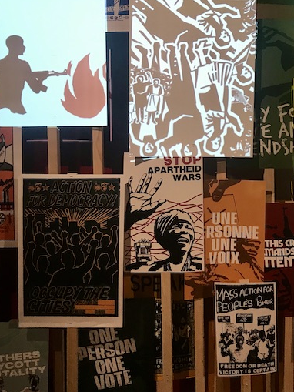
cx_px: 195
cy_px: 138
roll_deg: +0.9
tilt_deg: -4.0
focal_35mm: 44
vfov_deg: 42.5
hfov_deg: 32.6
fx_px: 498
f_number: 1.8
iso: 40
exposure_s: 1/17
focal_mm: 3.99
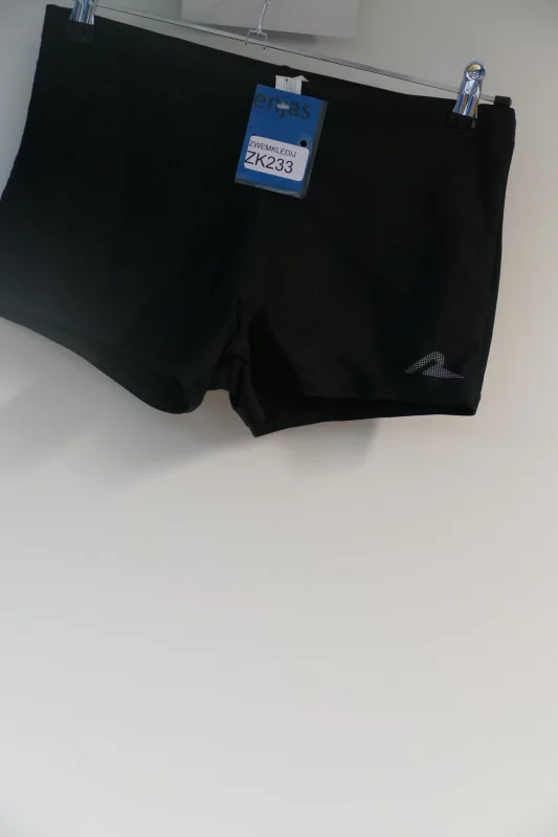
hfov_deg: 13.2
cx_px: 279
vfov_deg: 19.6
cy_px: 418
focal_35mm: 104
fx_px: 2419
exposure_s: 1/80
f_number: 3.8
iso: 1600
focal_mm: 37.79
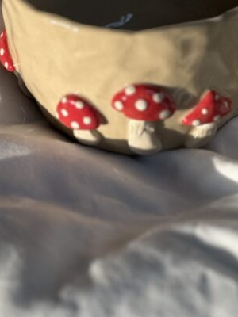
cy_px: 25
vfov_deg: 12.7
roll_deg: -0.3
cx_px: 178
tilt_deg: -42.5
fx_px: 1412
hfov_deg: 9.6
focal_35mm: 154
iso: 50
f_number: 2.8
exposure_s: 1/121
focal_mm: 9
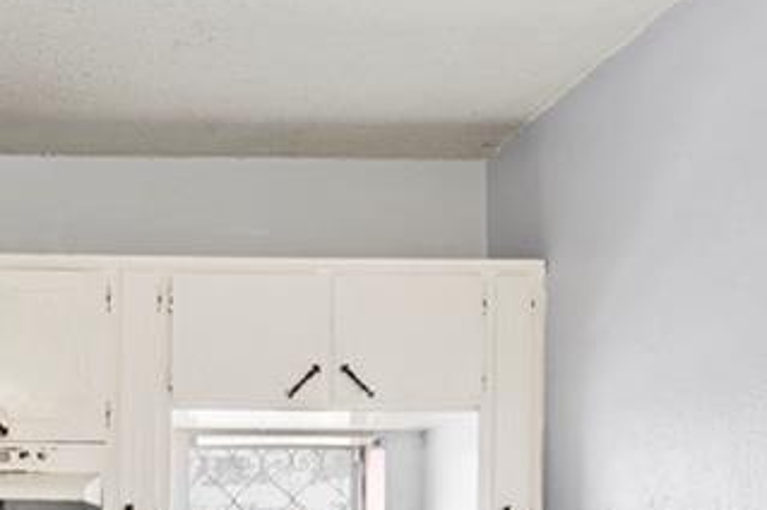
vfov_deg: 26.7
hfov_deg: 38.2
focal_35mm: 45
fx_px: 958
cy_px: 597
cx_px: -19
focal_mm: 14
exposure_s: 1/5
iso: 100
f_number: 1.8
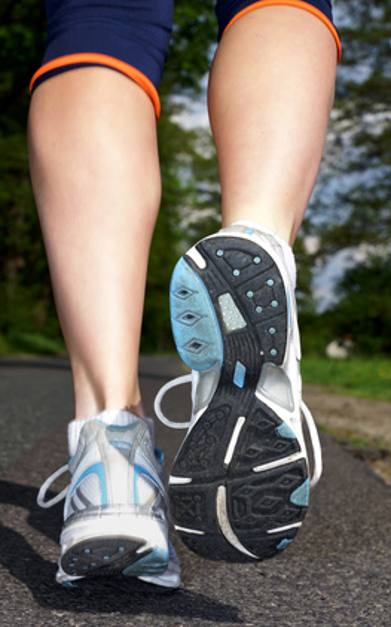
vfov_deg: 26.8
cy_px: 314
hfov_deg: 16.9
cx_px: 194
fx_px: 1313
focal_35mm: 77
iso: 50
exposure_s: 1/250
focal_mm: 50
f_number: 8
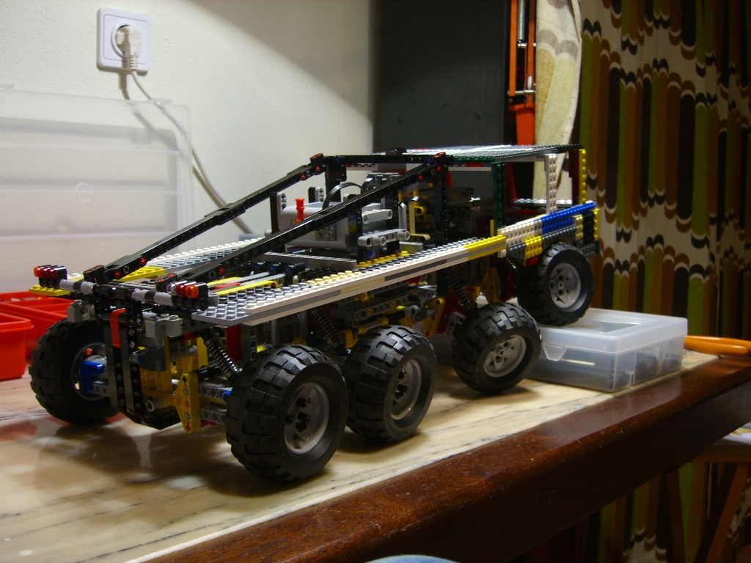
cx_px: 376
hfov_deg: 49.0
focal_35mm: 38
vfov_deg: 37.7
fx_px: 824
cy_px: 282
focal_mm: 7.9
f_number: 2.8
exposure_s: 1/8
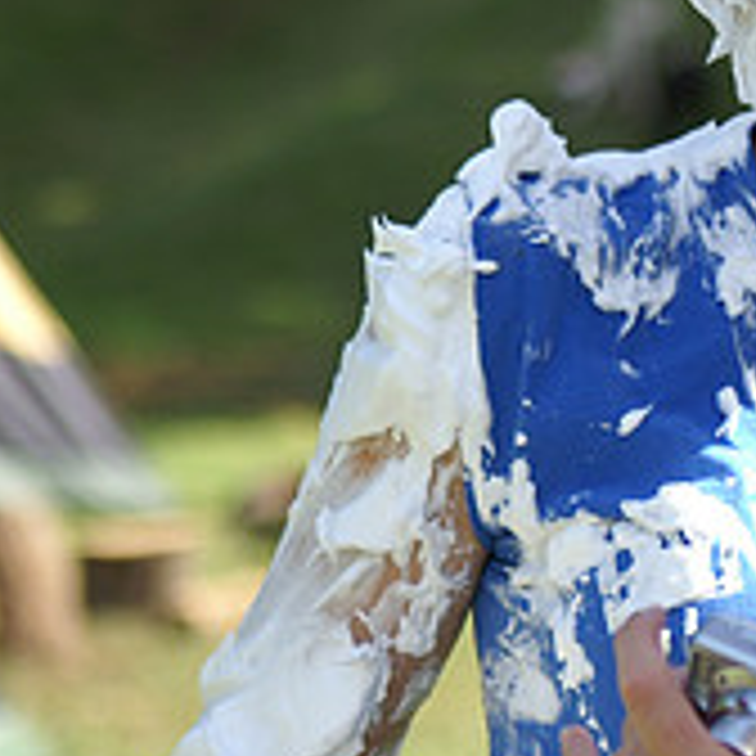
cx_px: 1260
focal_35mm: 397
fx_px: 9809
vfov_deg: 4.4
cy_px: 320
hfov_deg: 4.4
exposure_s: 1/320
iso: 100
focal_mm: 90
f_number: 5
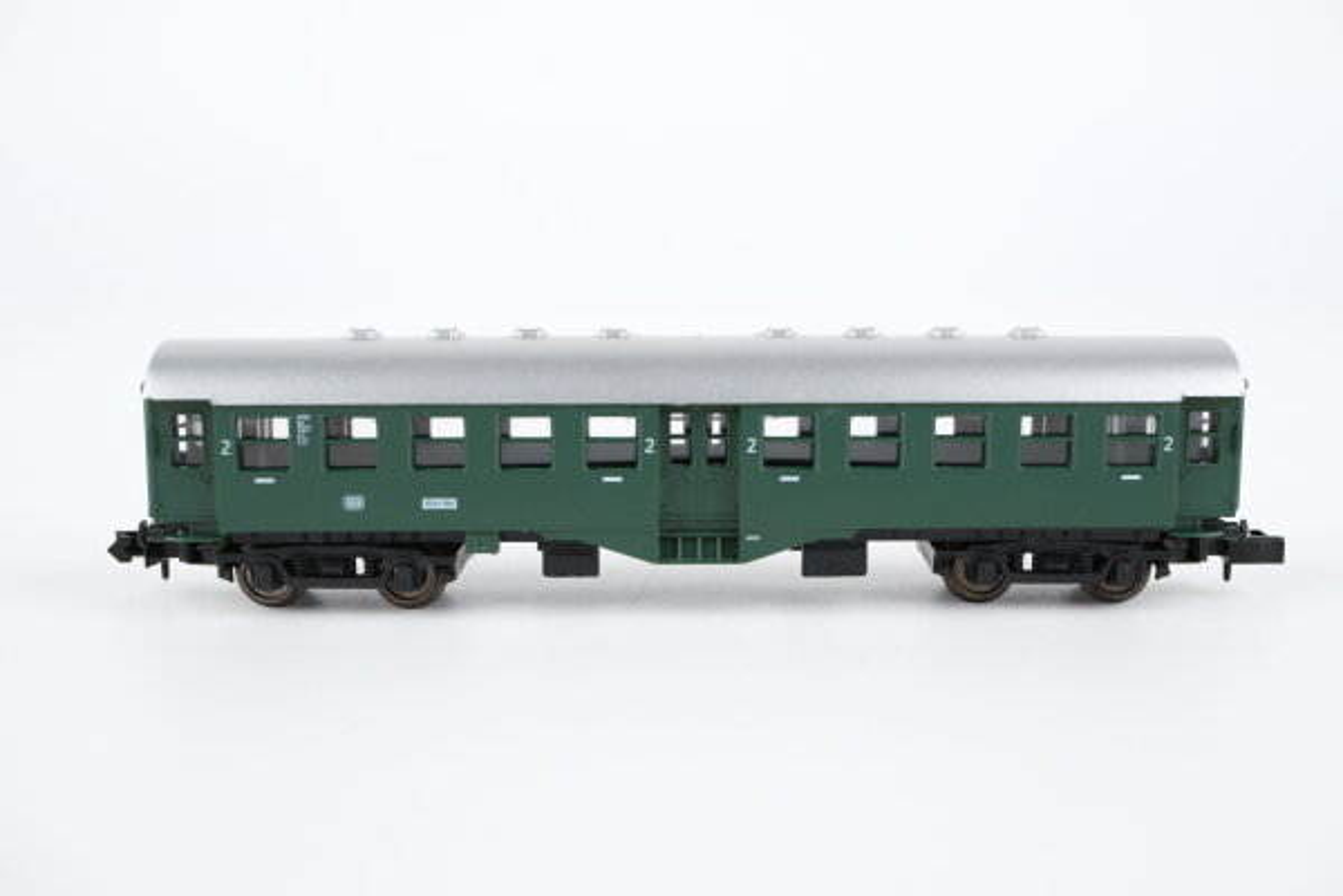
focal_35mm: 45
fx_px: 1679
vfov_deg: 29.9
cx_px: 672
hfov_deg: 43.6
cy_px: 448
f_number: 7.1
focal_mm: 30
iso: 320
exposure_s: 1/125
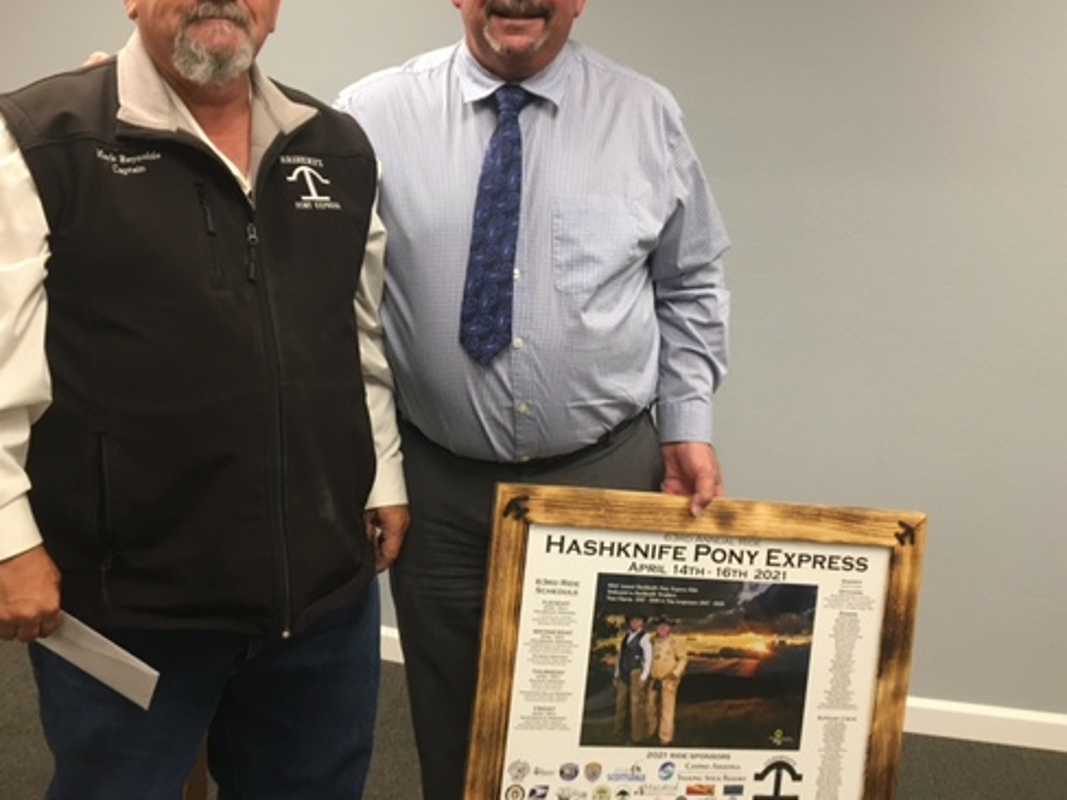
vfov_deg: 37.4
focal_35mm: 38
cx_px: 437
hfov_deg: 48.7
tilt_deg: -9.5
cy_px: 291
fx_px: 1171
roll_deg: -1.5
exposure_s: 1/30
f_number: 2.2
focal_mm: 4.15
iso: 80
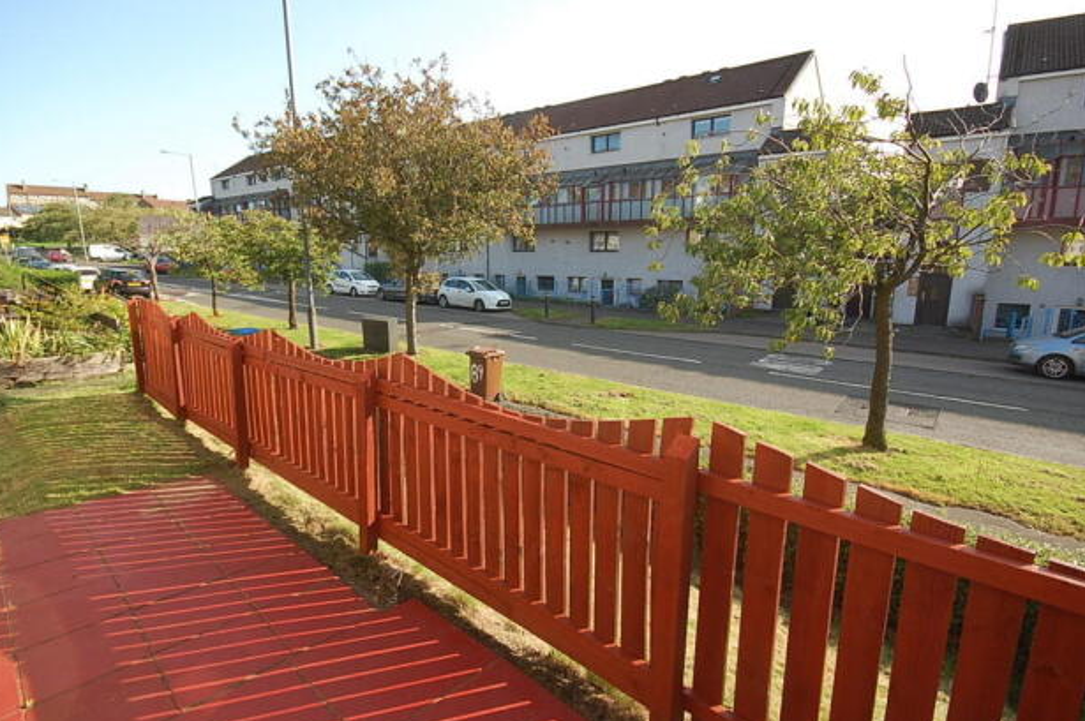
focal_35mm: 16
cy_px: 354
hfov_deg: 96.7
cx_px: 510
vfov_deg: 73.6
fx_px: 482
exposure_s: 1/160
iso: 200
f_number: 6.3
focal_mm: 10
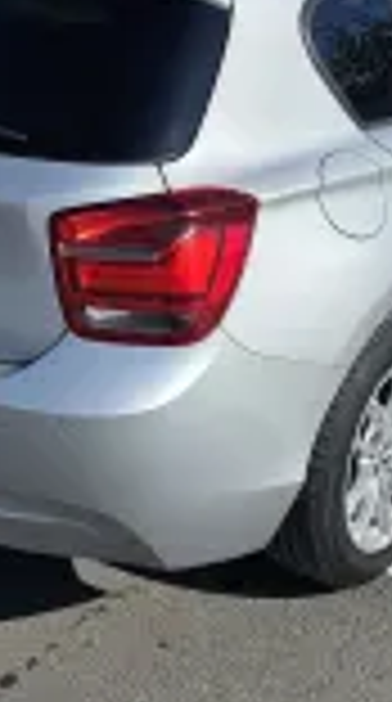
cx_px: 243
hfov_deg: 20.6
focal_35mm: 58
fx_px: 1079
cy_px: 270
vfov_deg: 35.9
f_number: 1.7
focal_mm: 6.3
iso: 80
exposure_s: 1/6574
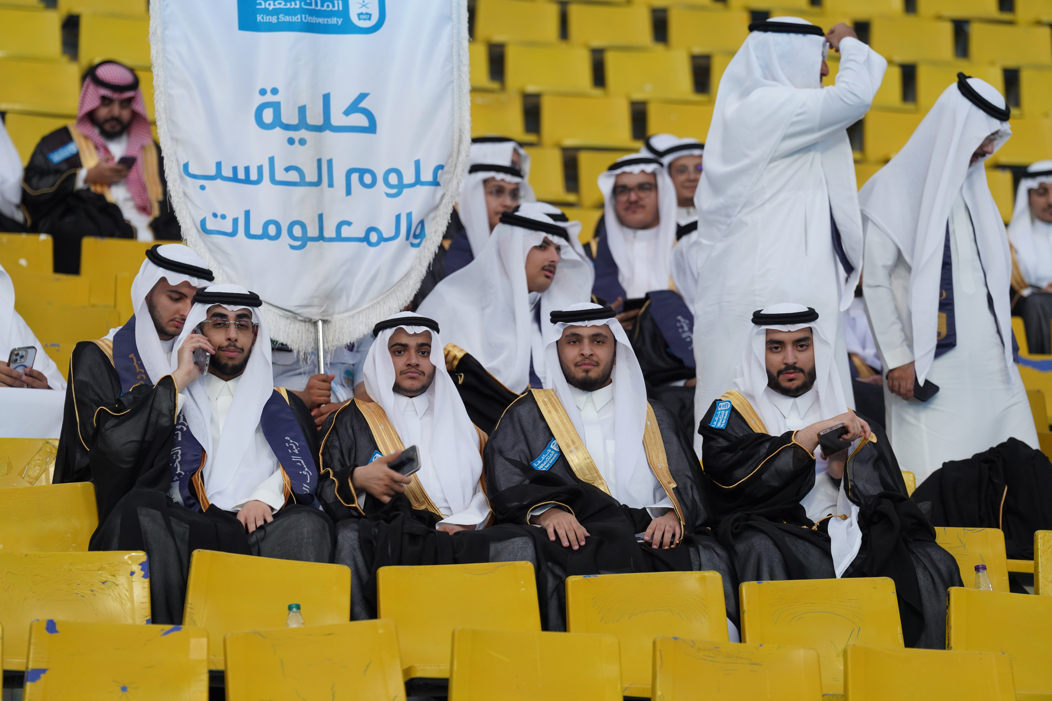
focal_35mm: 170
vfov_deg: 8.1
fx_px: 4967
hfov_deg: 12.1
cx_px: 526
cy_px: 350
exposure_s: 1/125
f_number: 3.5
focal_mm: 170
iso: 800
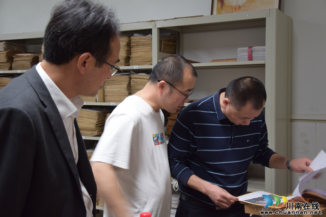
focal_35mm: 48
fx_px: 435
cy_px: 108
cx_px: 163
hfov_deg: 41.1
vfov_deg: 28.1
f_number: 4.2
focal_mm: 32
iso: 720
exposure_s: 1/30
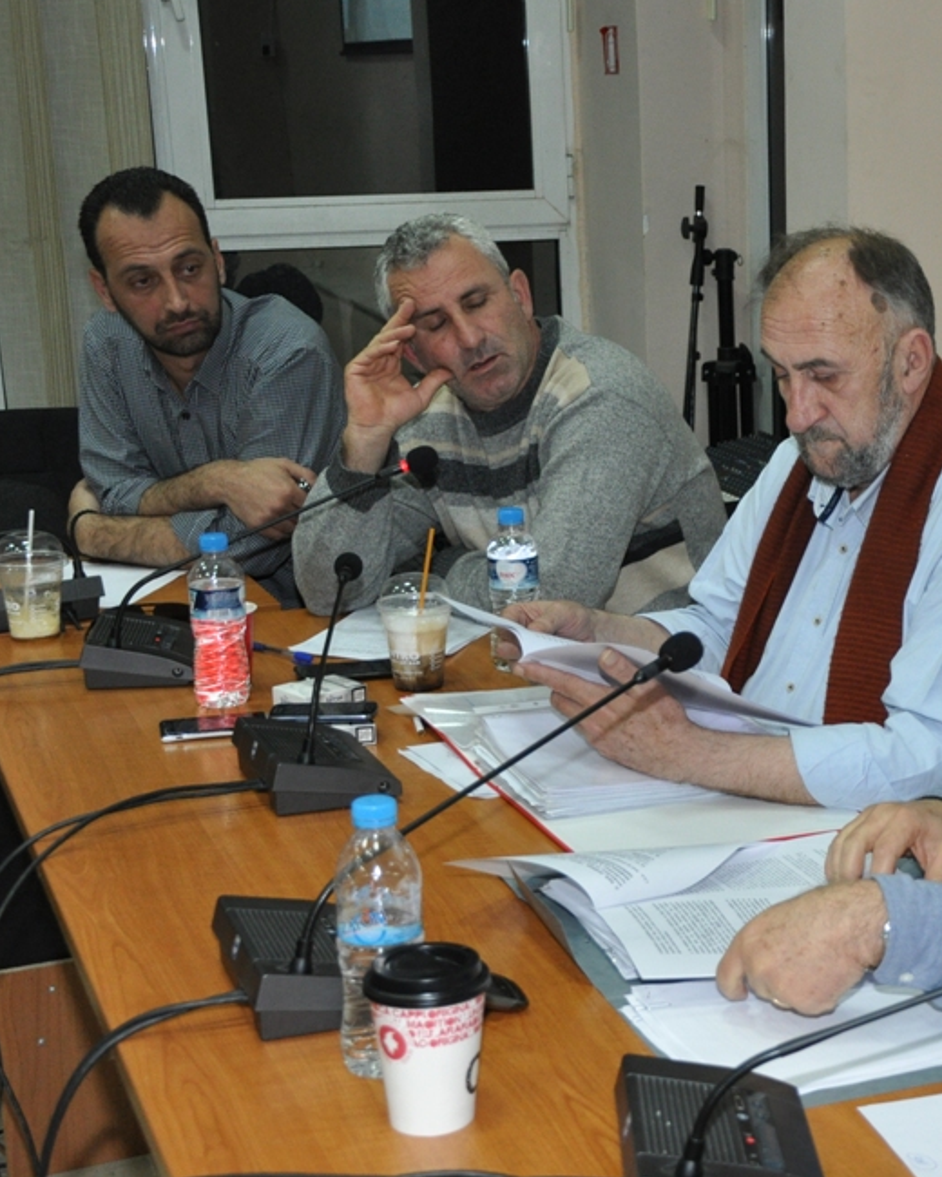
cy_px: 612
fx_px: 2265
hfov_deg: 22.8
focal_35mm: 65
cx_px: 891
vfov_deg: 29.1
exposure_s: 1/60
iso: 800
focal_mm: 26
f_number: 4
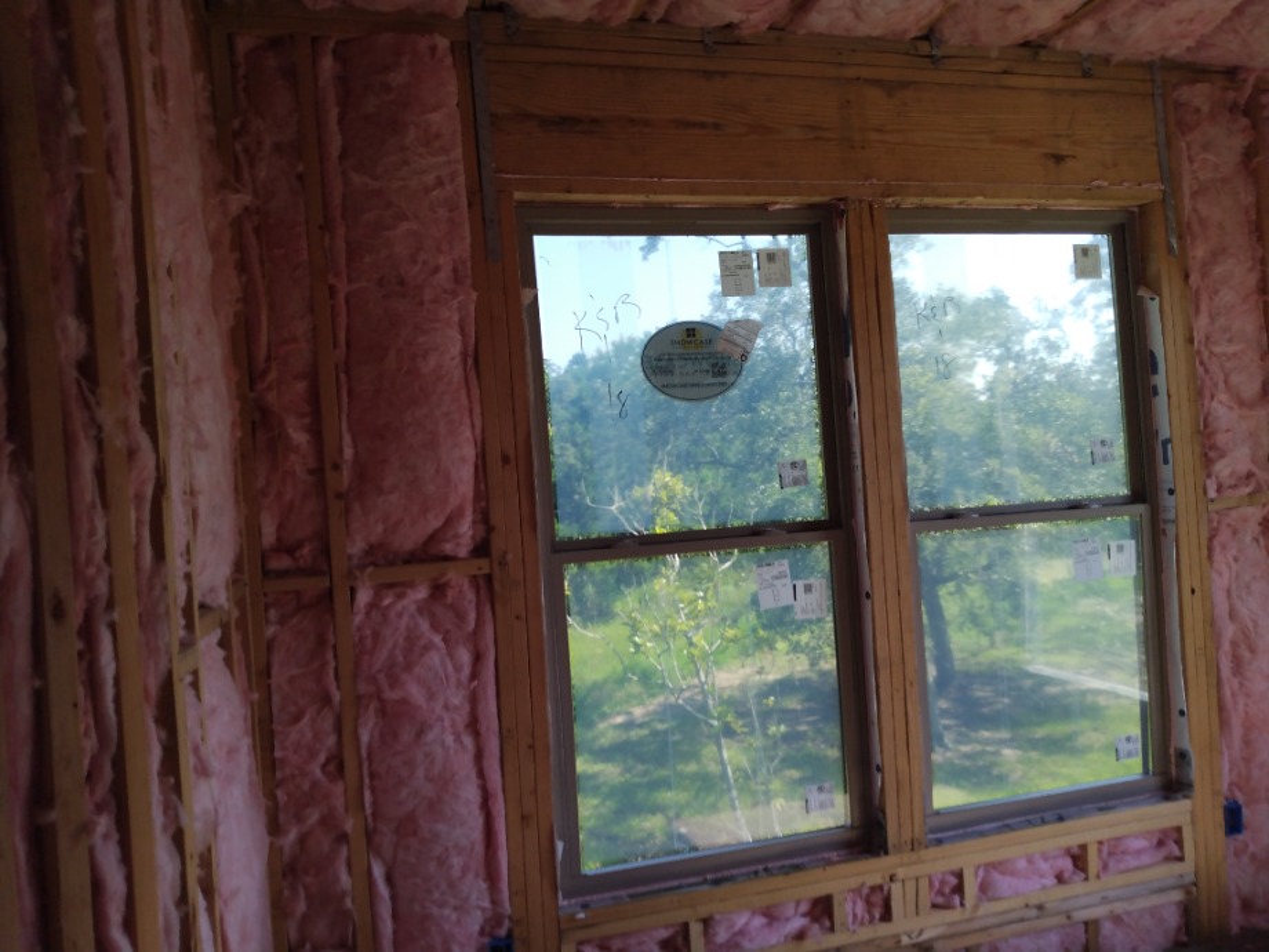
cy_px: 476
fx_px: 733
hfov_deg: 81.7
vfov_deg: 66.0
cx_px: 634
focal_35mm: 20
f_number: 2
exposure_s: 1/368
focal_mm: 3.54
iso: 100
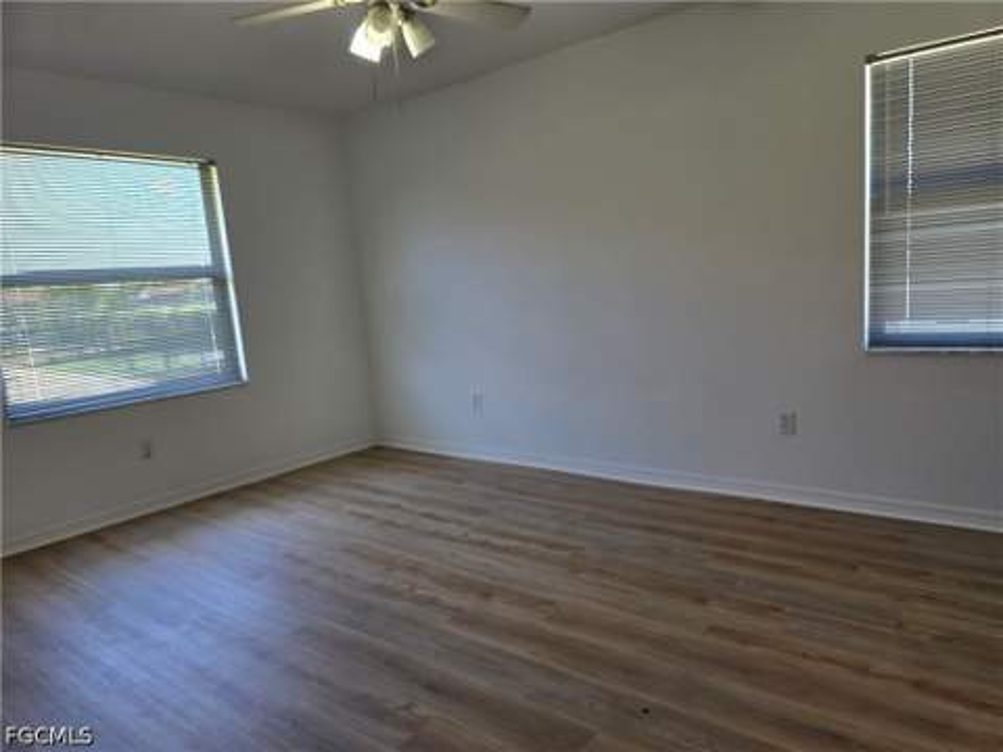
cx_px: 502
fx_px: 666
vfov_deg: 58.9
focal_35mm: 23
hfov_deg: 73.9
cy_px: 376
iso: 64
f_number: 1.7
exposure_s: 1/120
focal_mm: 6.3
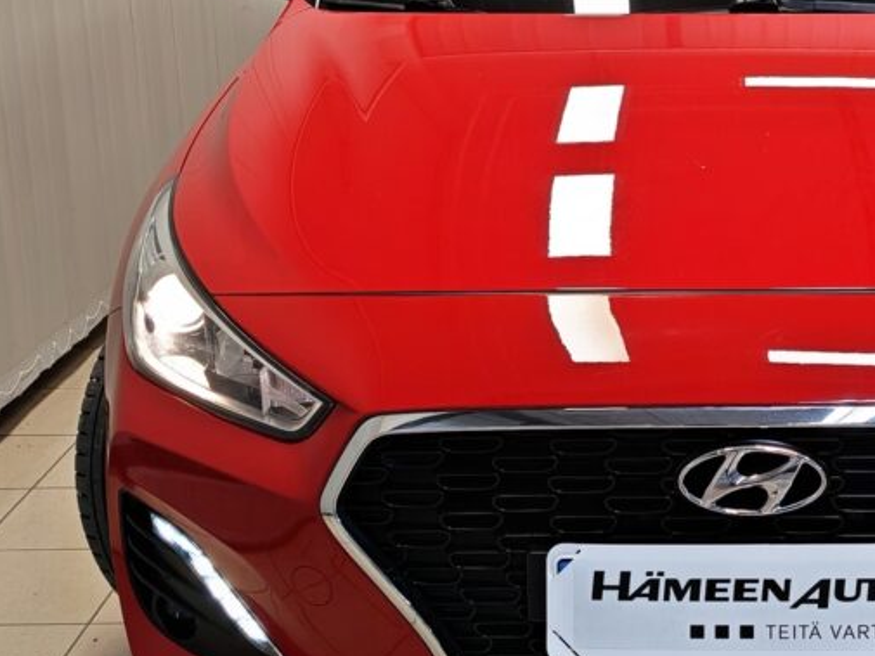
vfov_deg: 20.7
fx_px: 1795
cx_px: 742
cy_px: 277
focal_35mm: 71
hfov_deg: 26.7
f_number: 1.6
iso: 64
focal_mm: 5.4
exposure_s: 1/120
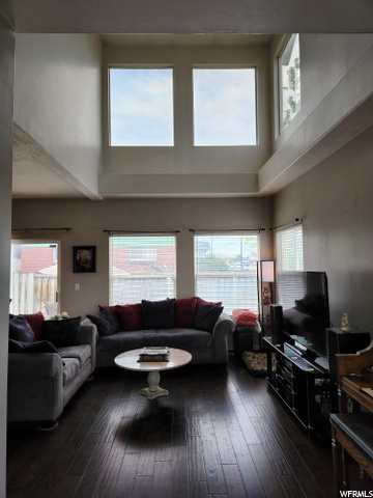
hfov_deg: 58.9
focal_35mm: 23
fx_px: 330
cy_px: 249
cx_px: 186
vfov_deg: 73.9
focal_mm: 5.4
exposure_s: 1/180
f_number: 1.8
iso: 25
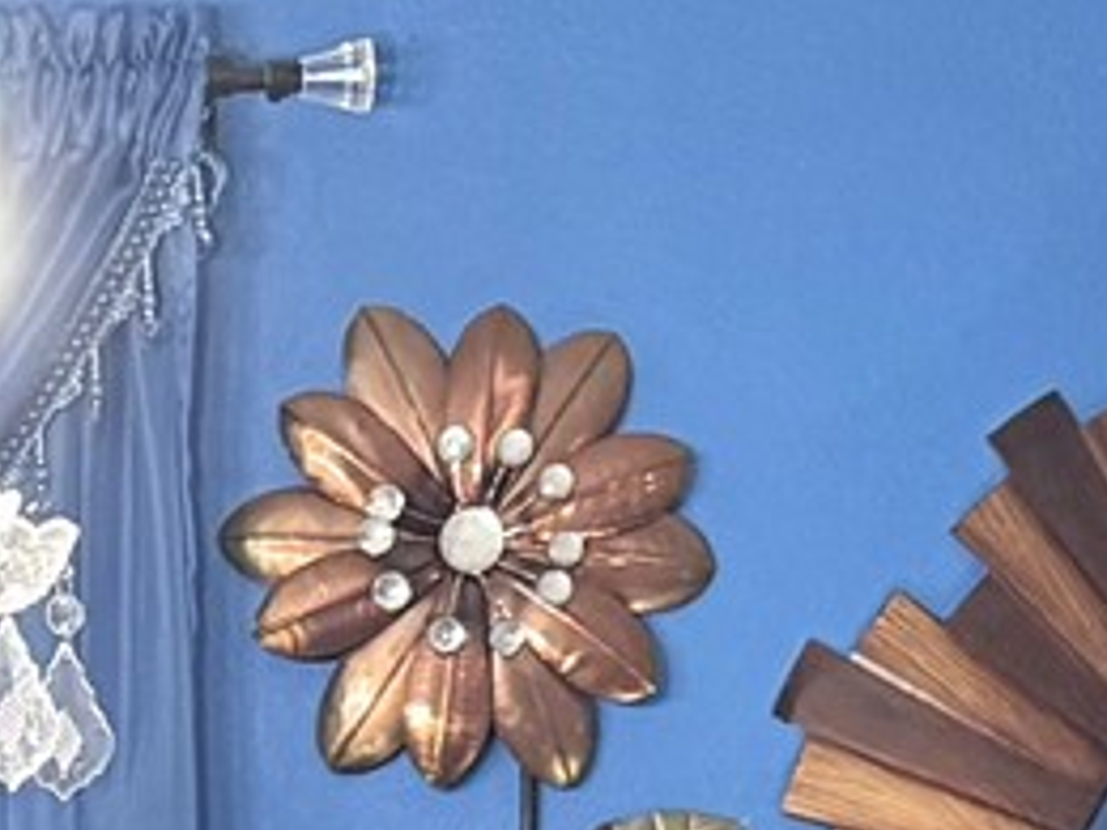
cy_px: 2375
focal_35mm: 189
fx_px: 6044
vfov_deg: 7.1
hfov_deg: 10.4
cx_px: -81
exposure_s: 1/60
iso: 250
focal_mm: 6.76
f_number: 1.78
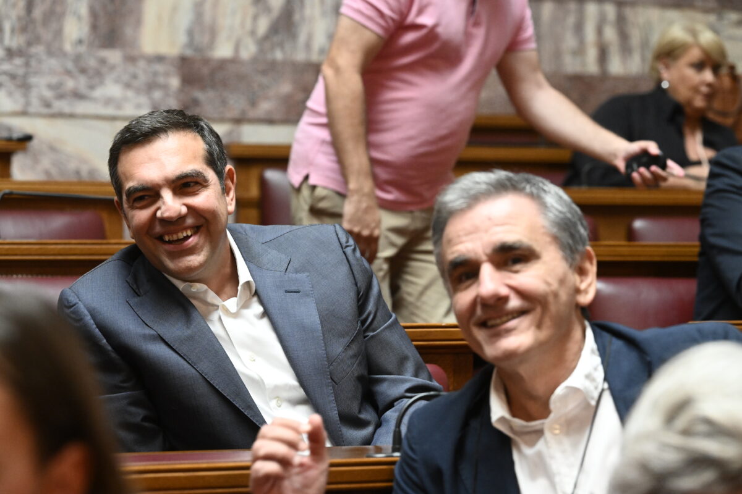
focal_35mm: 135
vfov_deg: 10.2
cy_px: 247
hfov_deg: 15.2
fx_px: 2782
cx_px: 371
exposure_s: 1/400
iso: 6400
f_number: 5.6
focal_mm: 135
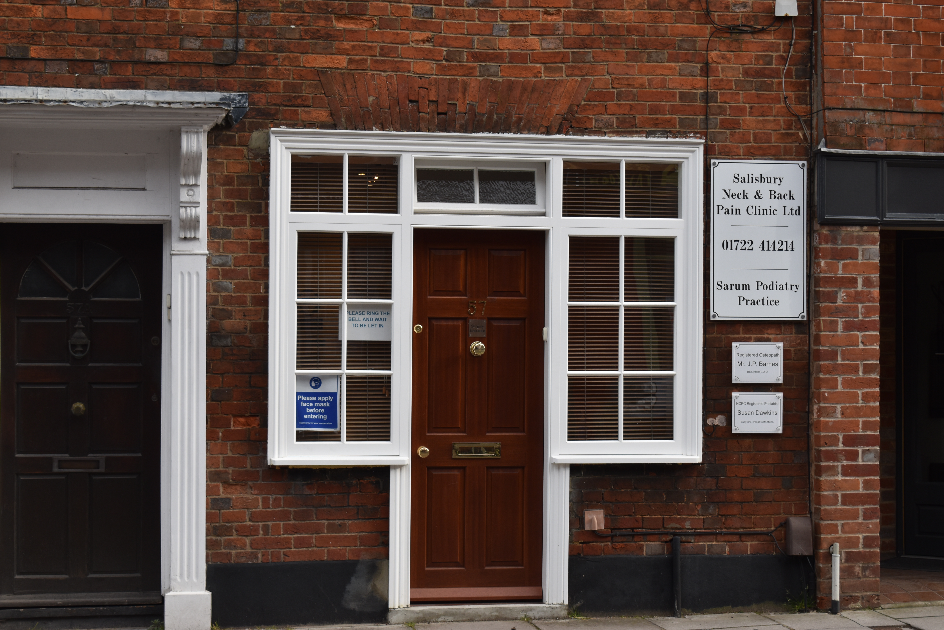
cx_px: 472
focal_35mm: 72
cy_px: 315
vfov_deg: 18.9
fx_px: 1888
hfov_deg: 28.1
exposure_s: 1/250
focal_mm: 48
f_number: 7.1
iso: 200
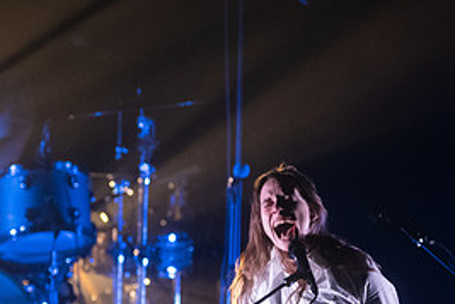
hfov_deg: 4.2
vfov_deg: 2.8
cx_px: 160
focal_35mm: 496
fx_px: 6268
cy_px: 244
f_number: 4
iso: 2000
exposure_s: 1/160
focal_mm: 200
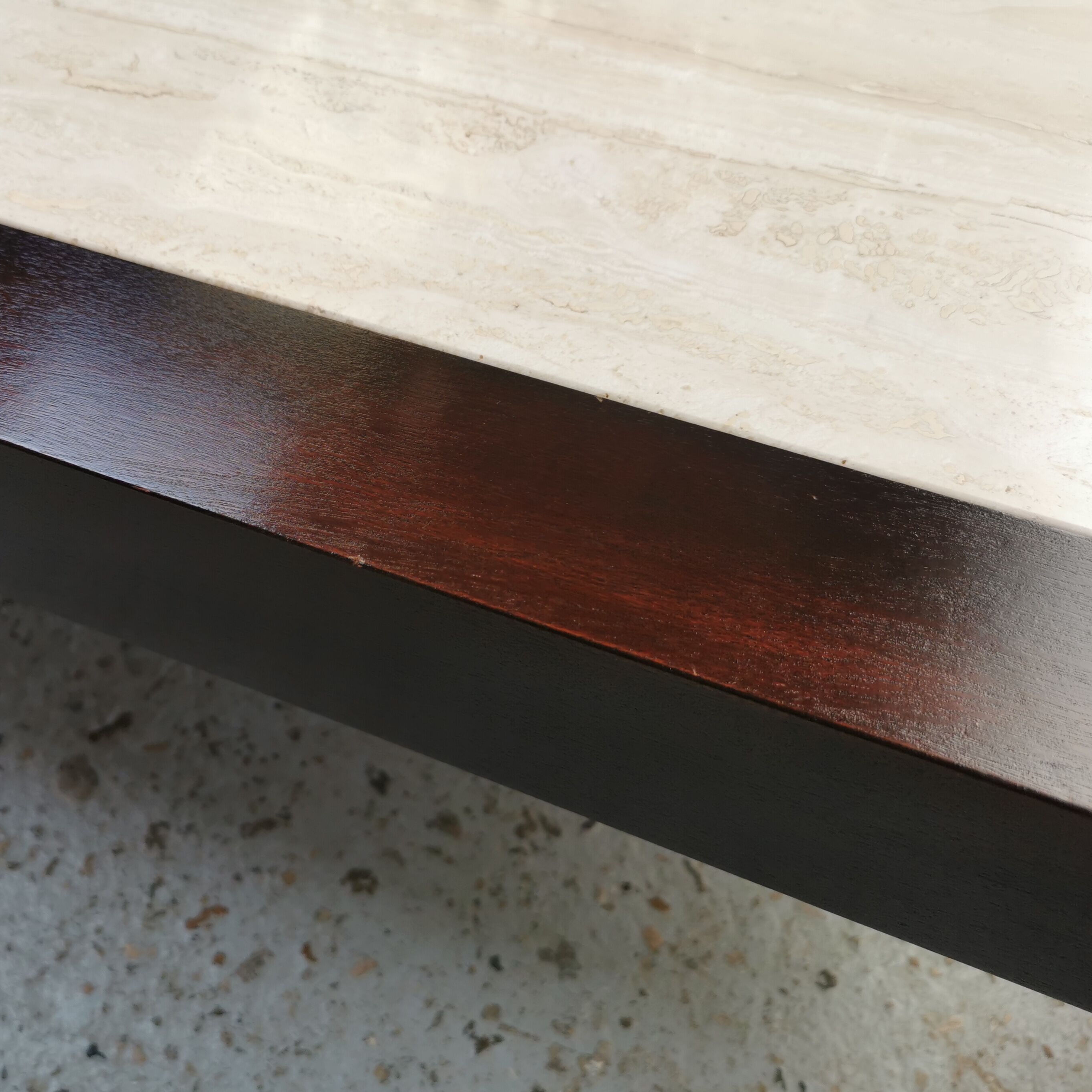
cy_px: 546
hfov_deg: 50.5
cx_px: 398
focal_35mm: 32
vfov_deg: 51.1
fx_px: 1142
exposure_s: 1/164
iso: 50
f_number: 1.8
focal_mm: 5.58
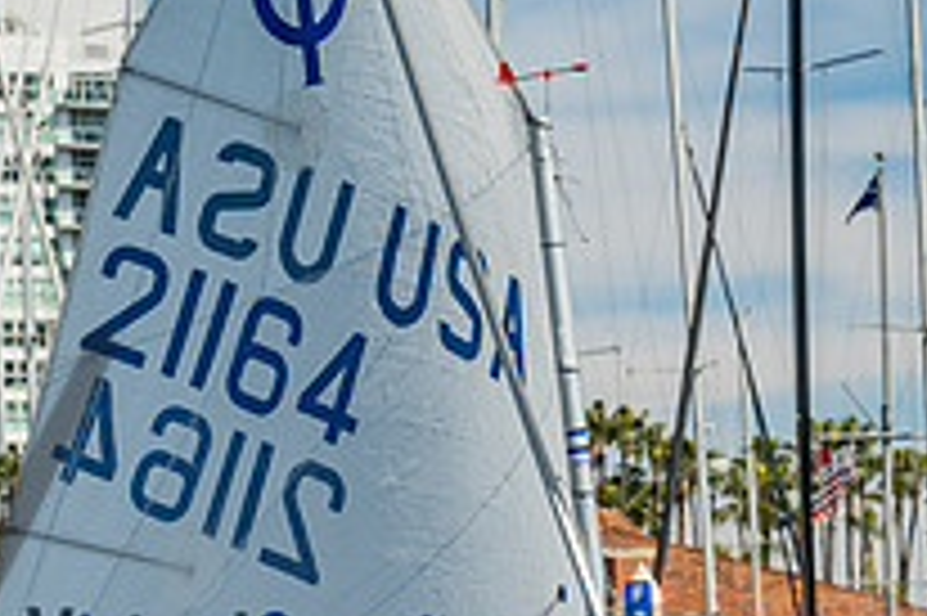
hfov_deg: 7.7
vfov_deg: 5.1
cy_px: 843
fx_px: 6844
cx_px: 158
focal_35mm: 266
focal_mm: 94
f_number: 10
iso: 250
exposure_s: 1/400
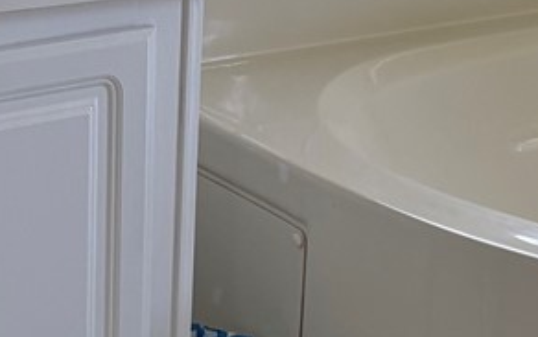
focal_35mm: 151
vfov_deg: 8.7
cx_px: 153
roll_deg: -2.2
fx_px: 2216
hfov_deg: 13.8
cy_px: 2
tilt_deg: -15.4
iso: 80
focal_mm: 5.96
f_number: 1.6
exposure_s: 1/126
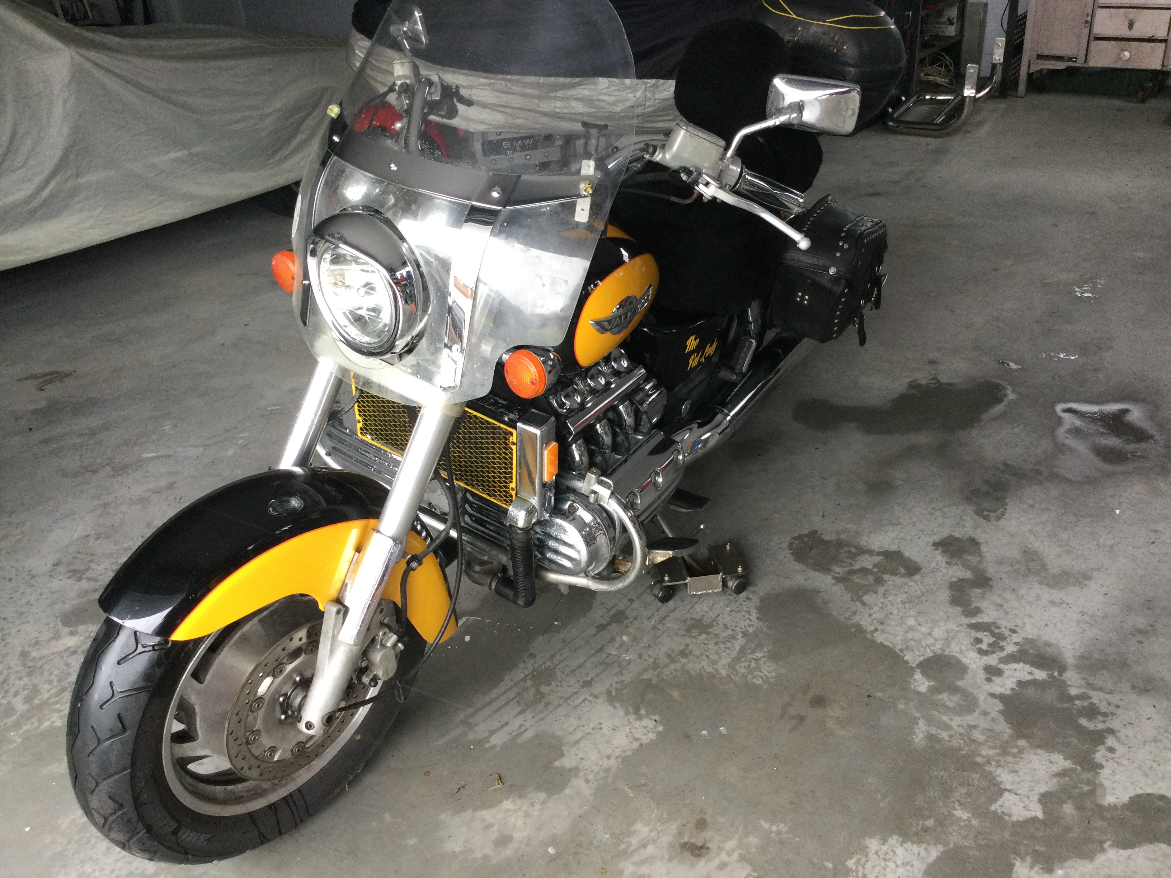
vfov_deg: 45.4
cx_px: 586
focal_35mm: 31
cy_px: 439
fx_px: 1049
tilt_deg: -30.4
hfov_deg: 58.4
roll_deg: +4.1
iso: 50
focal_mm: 3.3
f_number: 2.4
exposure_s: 1/33
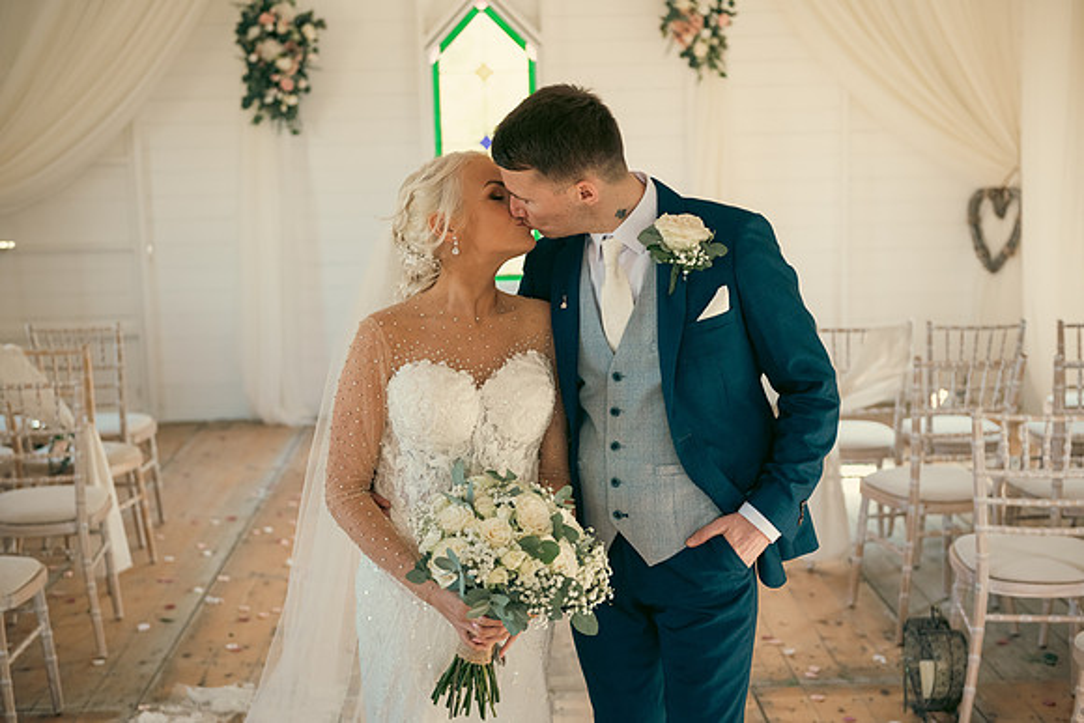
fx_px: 1656
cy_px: 362
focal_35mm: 55
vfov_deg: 24.6
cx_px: 542
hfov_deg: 36.2
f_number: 3.5
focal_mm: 55
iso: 400
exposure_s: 1/200
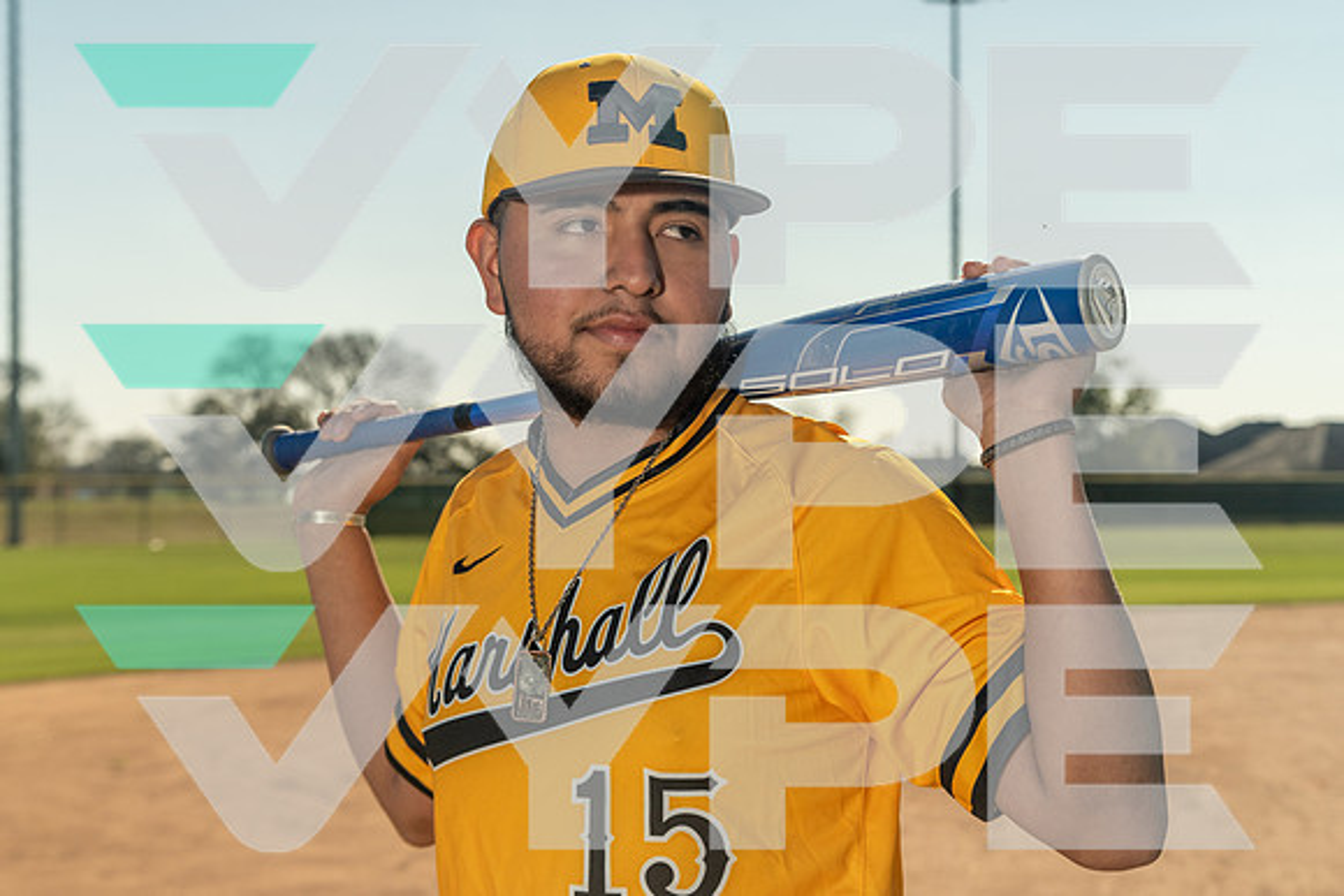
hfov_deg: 37.5
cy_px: 448
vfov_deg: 25.5
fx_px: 1979
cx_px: 672
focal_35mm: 53
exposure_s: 1/200
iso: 500
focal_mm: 53
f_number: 5.6
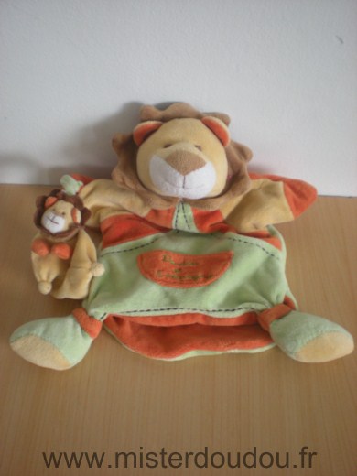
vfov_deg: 49.0
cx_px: 178
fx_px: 523
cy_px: 238
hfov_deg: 37.7
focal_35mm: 38
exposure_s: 1/23.6
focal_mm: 6.3
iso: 200
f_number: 3.1
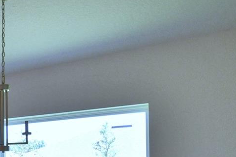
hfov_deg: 31.3
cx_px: -66
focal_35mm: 50
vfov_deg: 25.4
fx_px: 328
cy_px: 165
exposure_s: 1/125
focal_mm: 10
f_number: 4.5
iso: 200
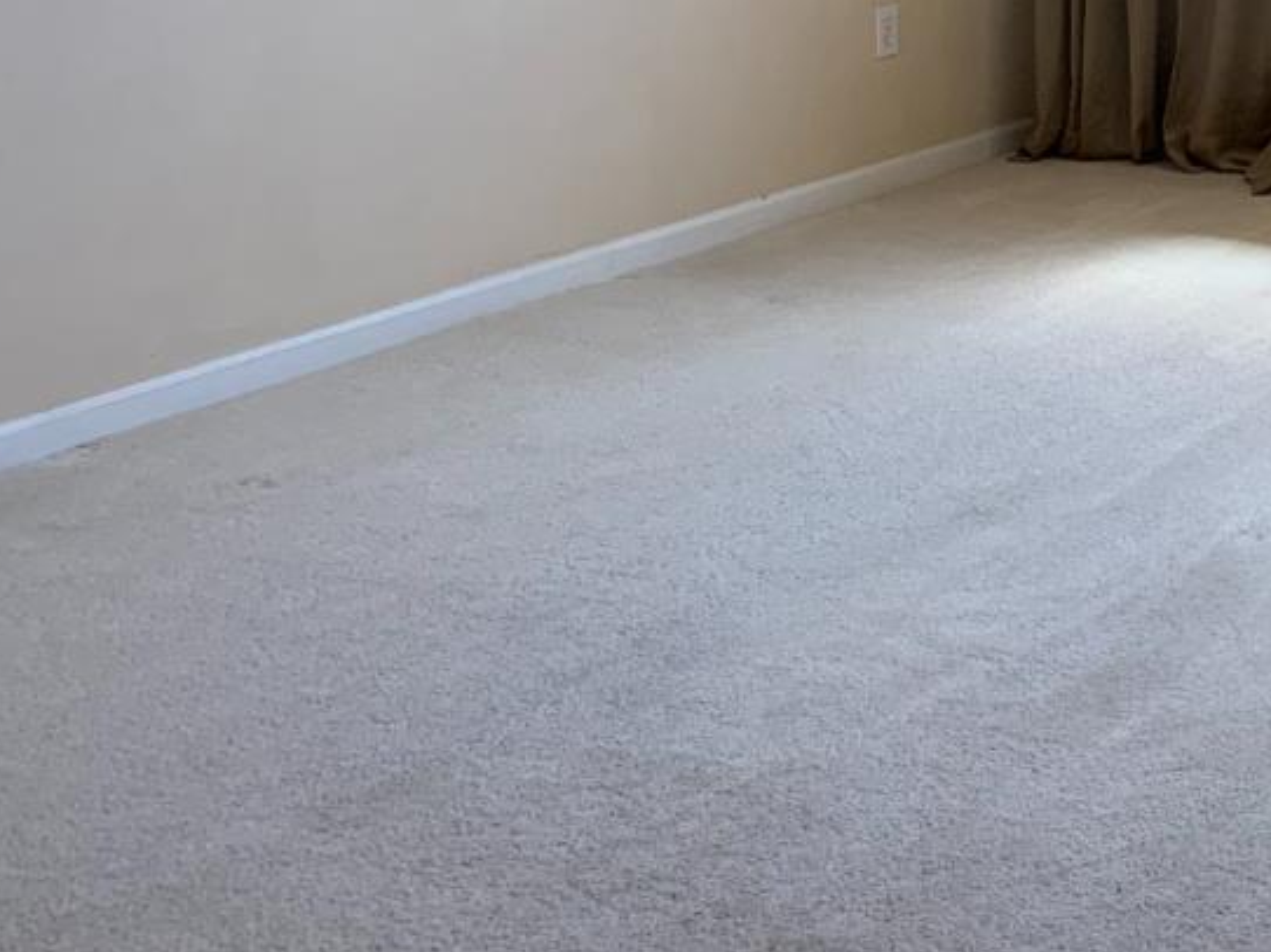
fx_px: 2642
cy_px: -297
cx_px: 1684
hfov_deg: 23.6
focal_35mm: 72
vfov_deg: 18.9
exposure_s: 1/75
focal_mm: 4.25
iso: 100
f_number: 1.8
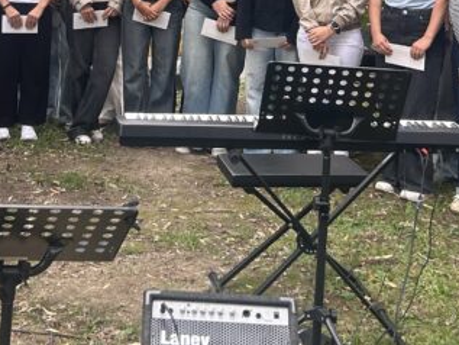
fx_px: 1114
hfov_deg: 23.1
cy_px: -107
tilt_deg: -0.9
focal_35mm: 84
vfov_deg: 16.6
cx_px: 127
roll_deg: -3.0
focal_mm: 5.7
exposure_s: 1/171
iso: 50
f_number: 1.5
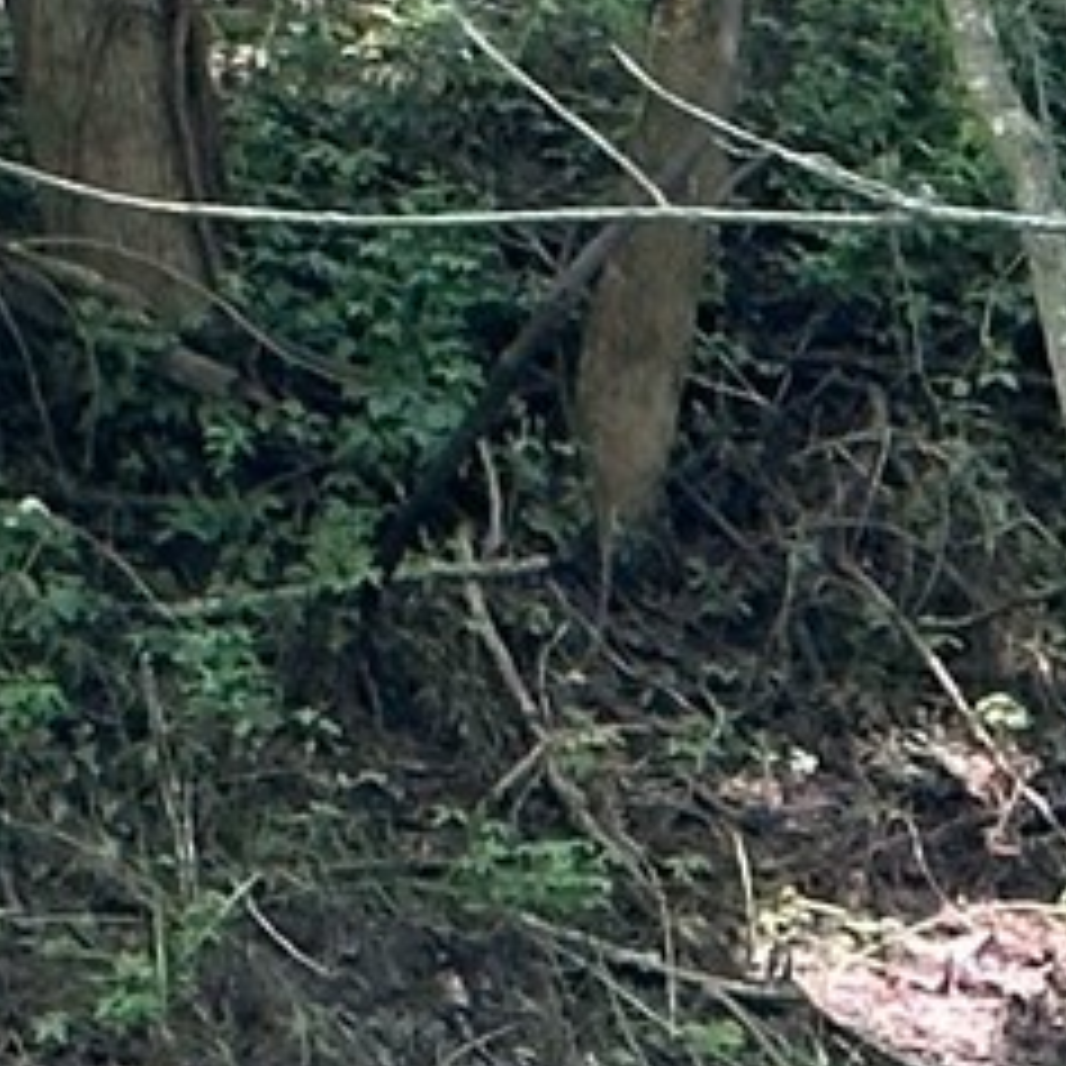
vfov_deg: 4.8
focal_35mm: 366
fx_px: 12752
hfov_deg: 4.8
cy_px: 1651
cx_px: 1282
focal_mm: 6.86
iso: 80
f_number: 1.78
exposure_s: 1/114
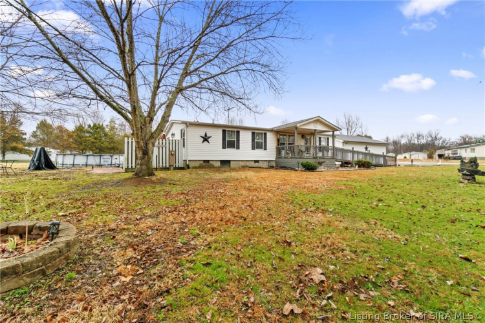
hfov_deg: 100.4
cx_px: 242
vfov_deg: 77.3
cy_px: 162
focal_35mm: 15
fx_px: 202
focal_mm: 10
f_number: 11
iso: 400
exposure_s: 1/100
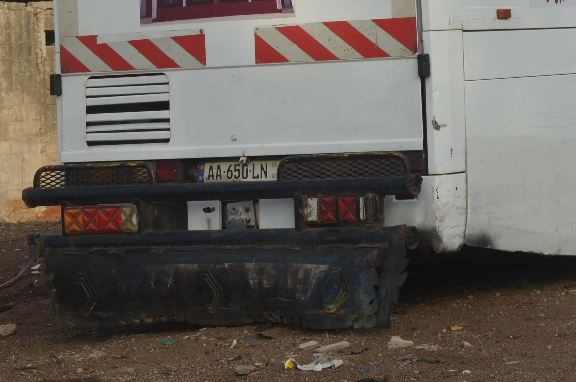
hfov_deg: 13.1
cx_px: 609
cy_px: -16
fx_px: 2475
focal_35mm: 155
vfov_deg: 8.8
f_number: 9
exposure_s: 1/320
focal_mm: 48
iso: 200
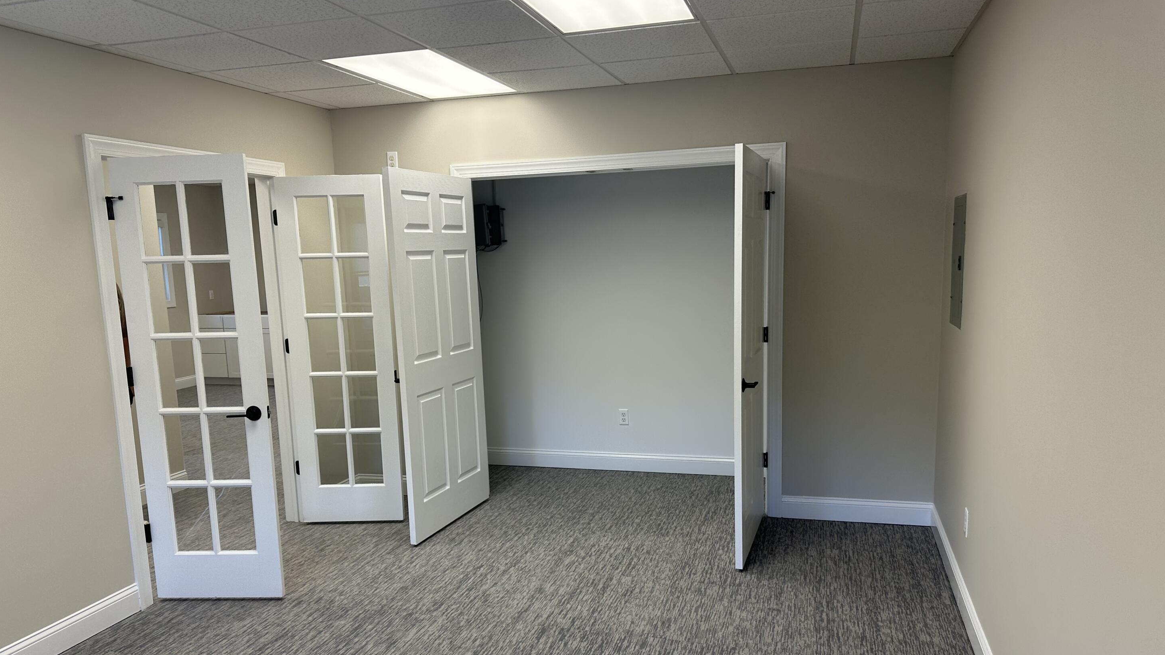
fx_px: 834
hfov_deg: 69.8
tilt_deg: -8.2
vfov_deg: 42.7
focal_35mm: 27
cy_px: 395
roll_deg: +2.0
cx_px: 568
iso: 64
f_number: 1.78
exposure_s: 1/120
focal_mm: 6.86
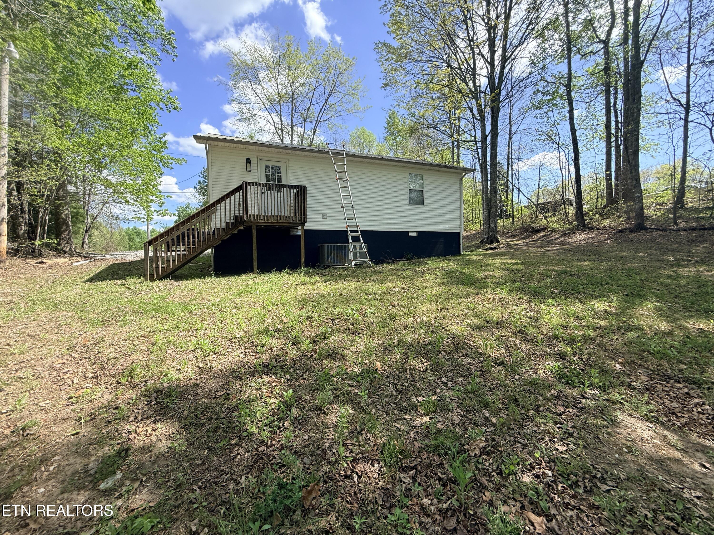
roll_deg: +2.1
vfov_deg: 85.7
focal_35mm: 14
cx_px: 357
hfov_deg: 102.1
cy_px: 268
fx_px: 289
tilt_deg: -1.6
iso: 64
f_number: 2.2
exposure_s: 1/770
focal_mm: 2.22
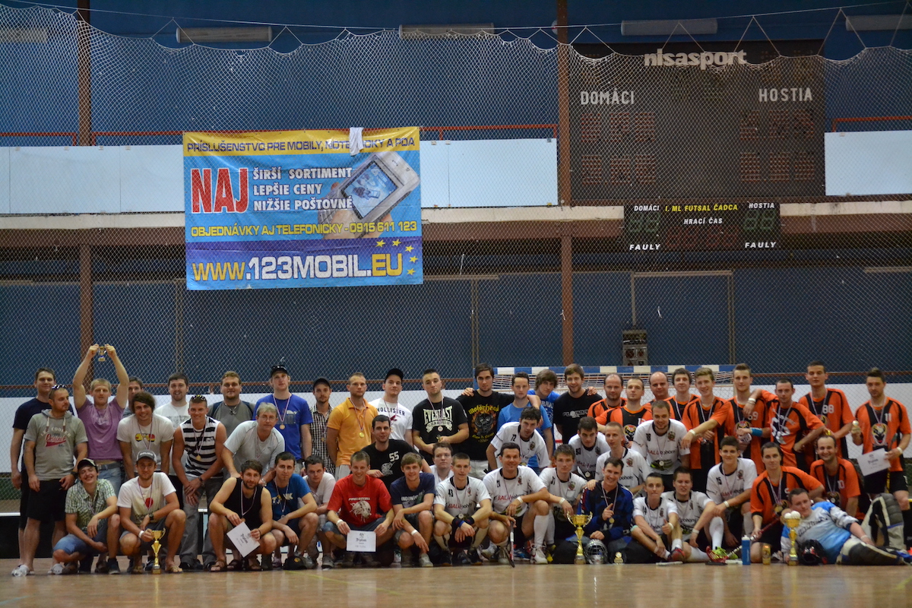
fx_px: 2850
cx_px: 456
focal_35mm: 112
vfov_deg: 12.2
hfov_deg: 18.2
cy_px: 304
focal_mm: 75
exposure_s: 1/160
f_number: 4.2
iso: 3200
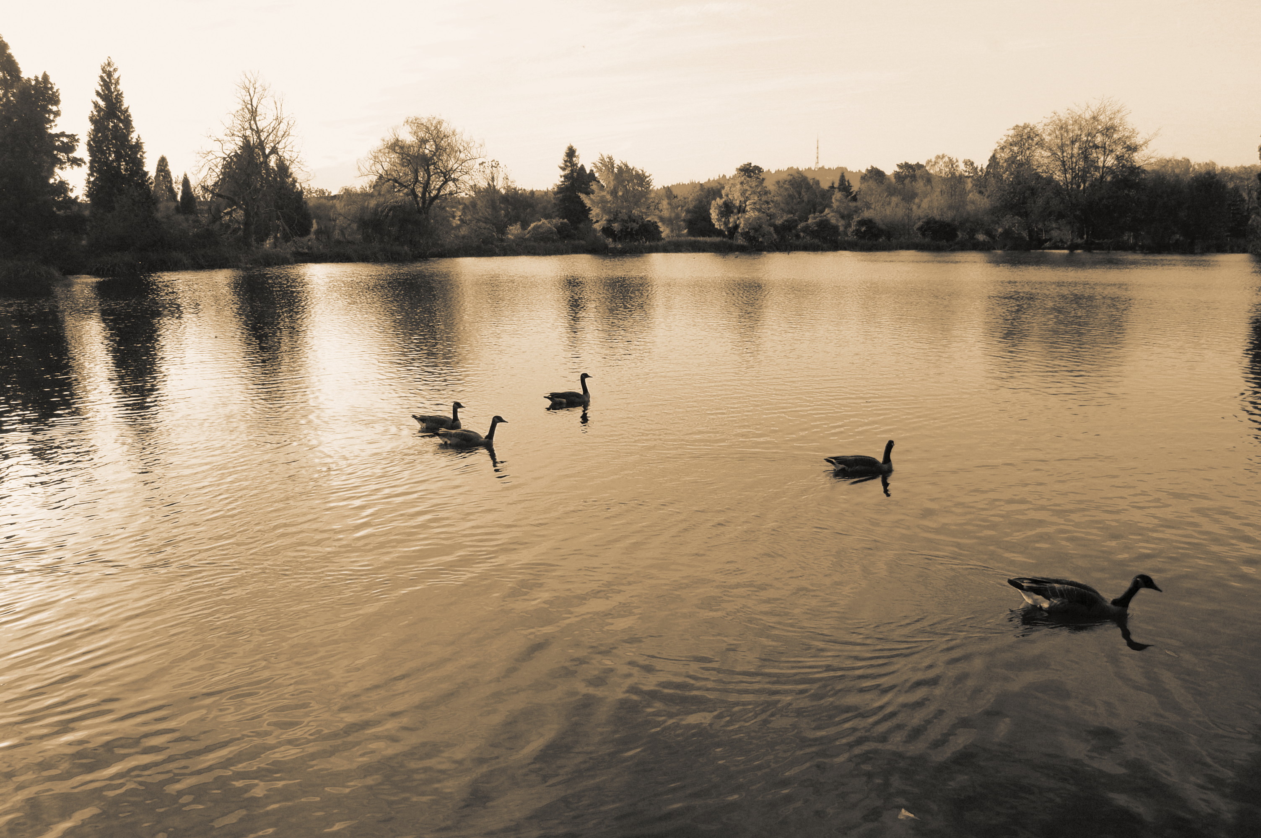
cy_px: 419
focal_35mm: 27
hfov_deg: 67.4
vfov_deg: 47.8
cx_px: 630
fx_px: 945
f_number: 8
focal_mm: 18
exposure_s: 1/250
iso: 200
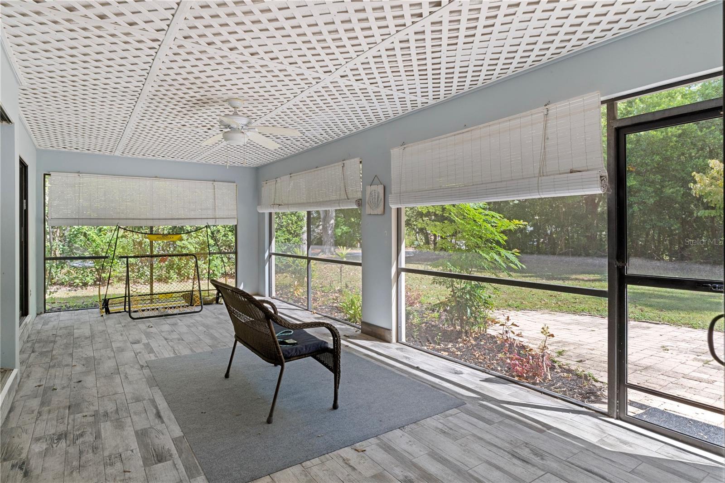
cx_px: 362
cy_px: 242
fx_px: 393
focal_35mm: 20
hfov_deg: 85.4
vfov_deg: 63.2
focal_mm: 13
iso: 320
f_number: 8
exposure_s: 1/10
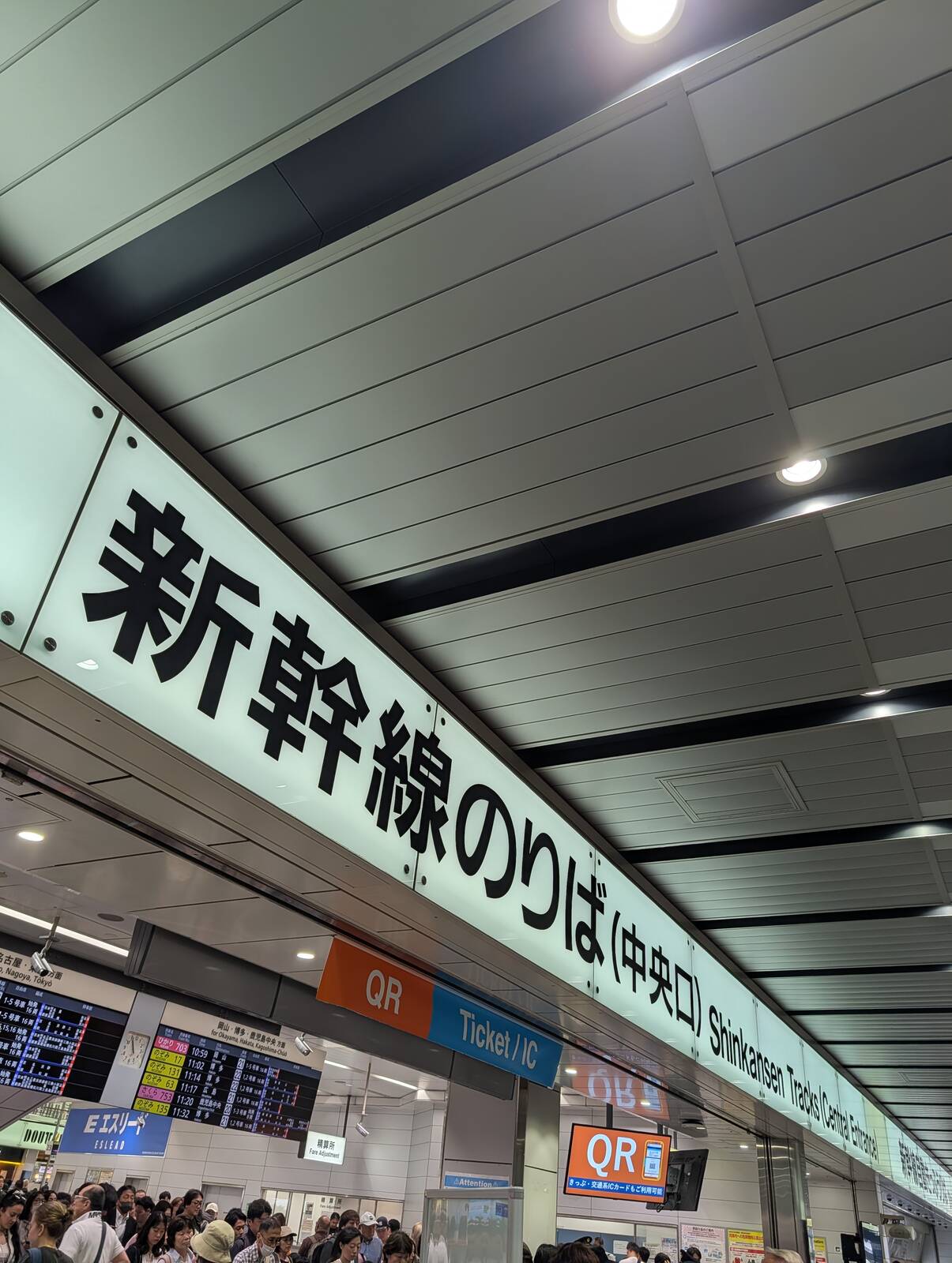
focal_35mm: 24
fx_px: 878
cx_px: 476
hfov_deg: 56.9
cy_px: 632
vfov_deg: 71.5
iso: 24
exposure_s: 1/120
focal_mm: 6.9
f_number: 1.68
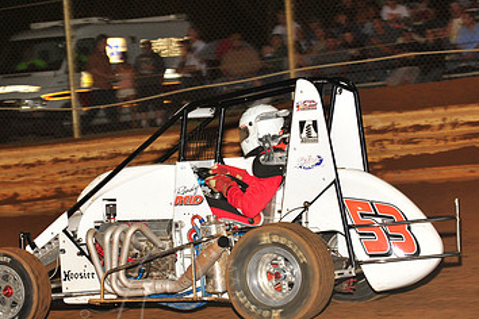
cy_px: 169
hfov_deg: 11.9
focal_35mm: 172
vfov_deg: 8.0
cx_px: 158
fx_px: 2288
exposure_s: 1/320
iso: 1000
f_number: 7.1
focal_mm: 105
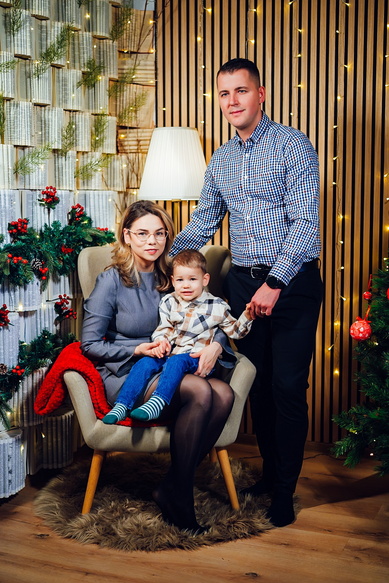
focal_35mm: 50
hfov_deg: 27.0
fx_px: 810
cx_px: 194
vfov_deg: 39.6
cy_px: 292
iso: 400
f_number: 1.4
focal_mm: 50
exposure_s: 1/250
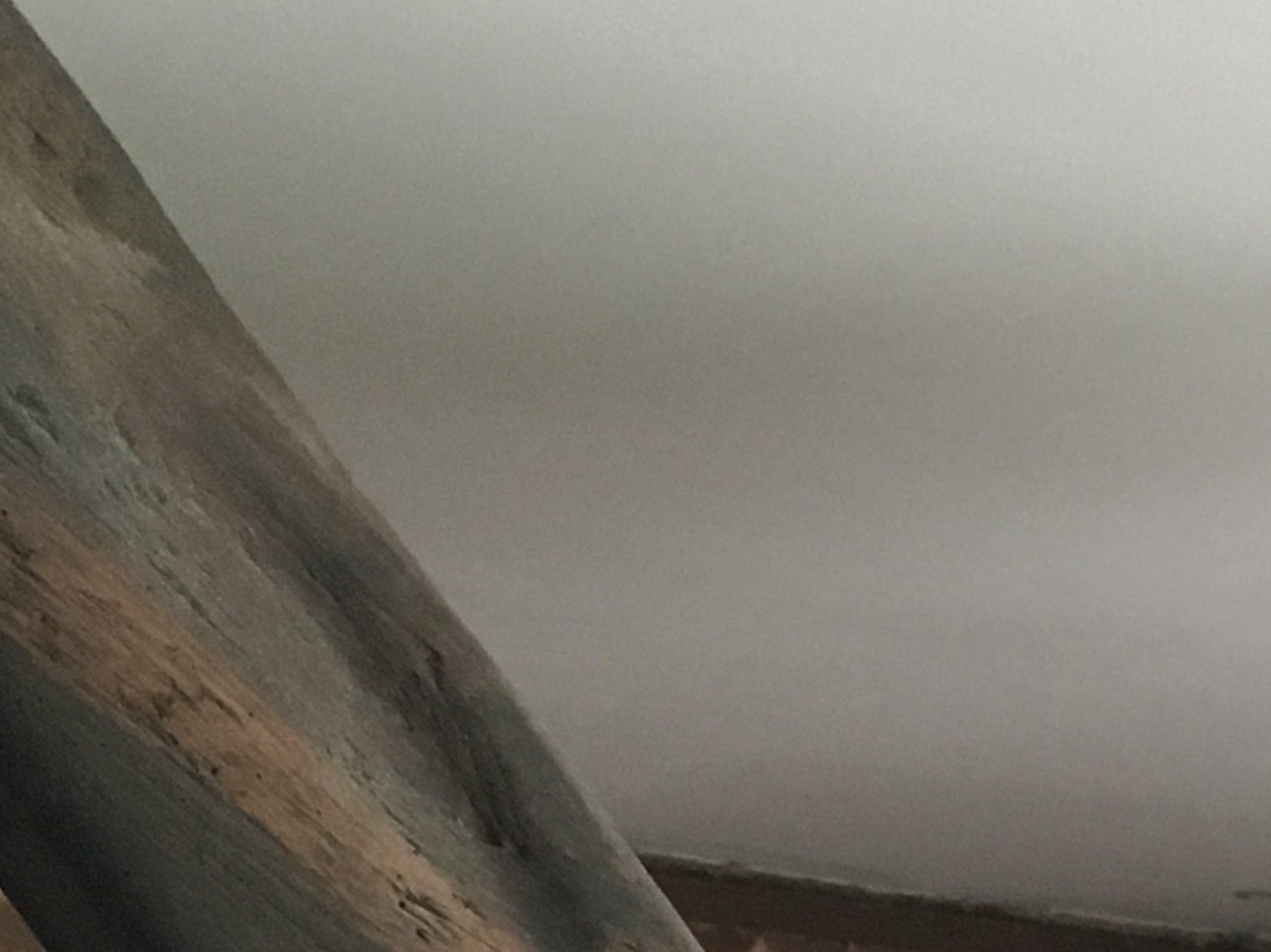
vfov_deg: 12.0
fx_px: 4149
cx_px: 1095
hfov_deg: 17.2
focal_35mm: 113
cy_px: 1725
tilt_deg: -1.2
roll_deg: -0.2
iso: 160
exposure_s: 1/33
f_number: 2.2
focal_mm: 4.15
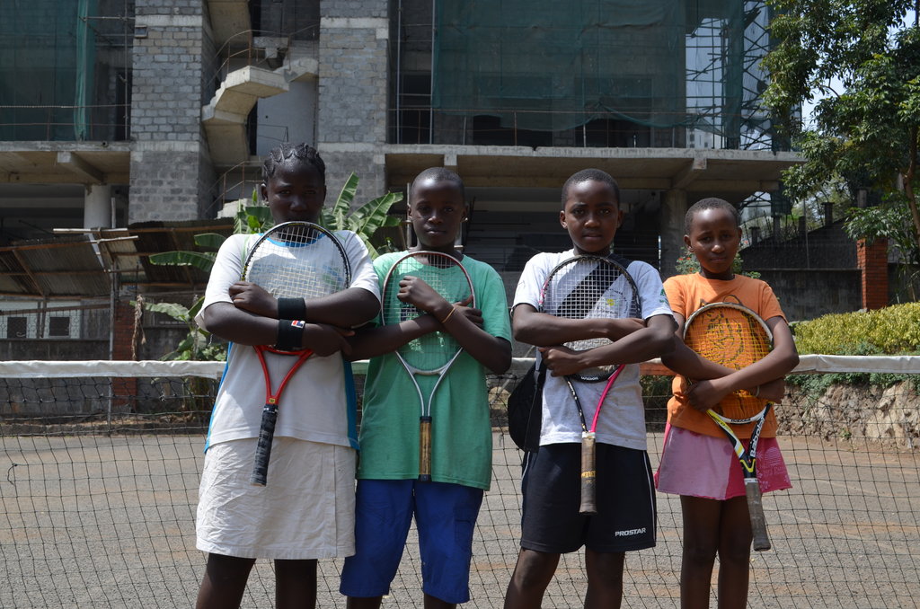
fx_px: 1071
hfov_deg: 46.5
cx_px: 460
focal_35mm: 42
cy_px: 304
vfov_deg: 31.7
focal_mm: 28
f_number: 8
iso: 180
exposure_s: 1/250
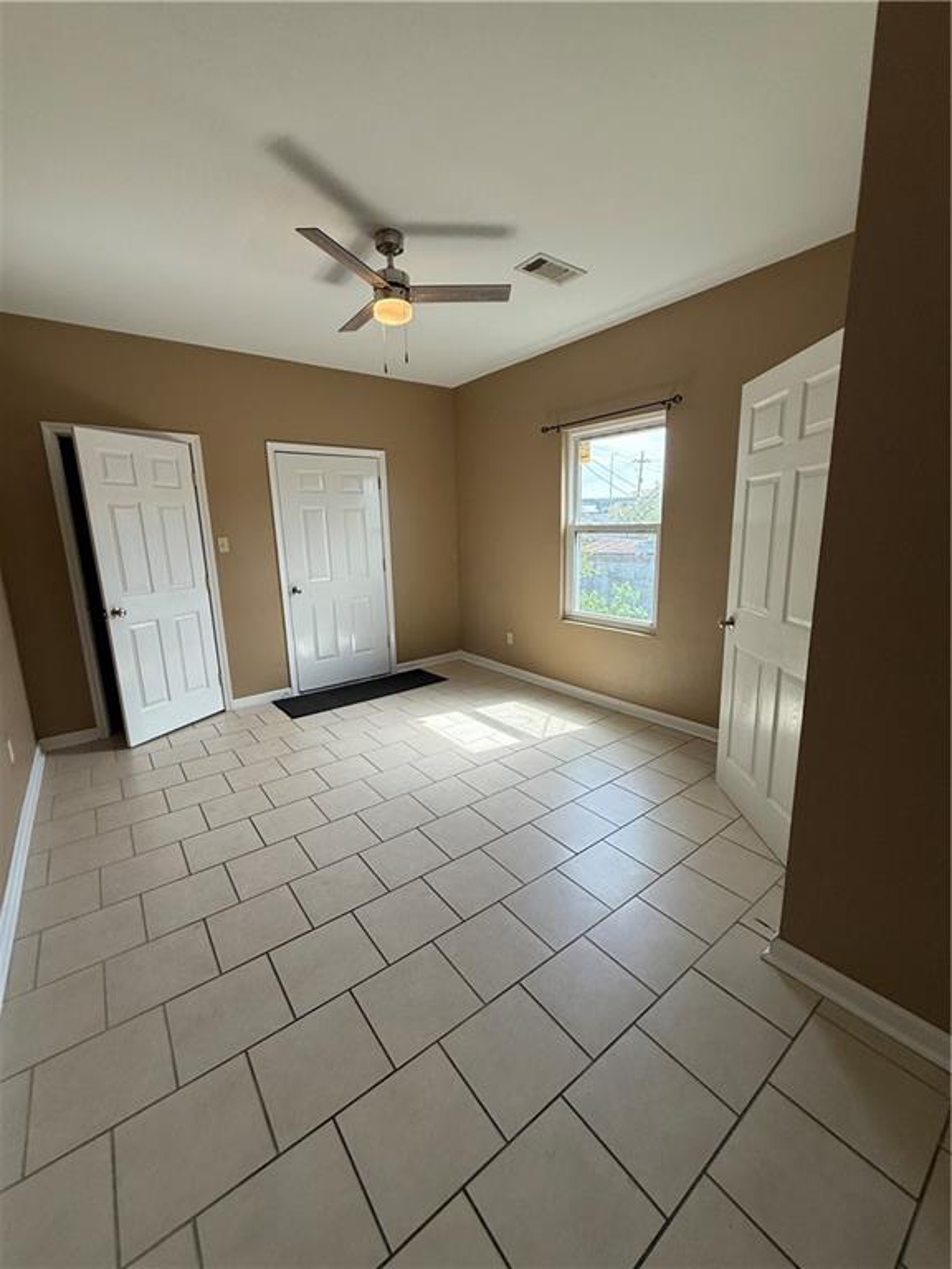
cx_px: 476
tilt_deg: -12.5
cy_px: 634
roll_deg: +1.4
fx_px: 513
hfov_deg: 85.7
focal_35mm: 14
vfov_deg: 102.1
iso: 64
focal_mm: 2.22
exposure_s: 1/125
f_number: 2.2
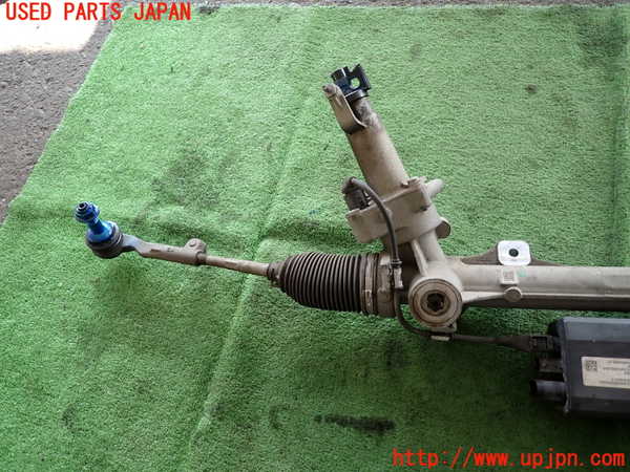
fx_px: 455
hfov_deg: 69.4
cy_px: 236
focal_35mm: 25
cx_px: 315
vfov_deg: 54.9
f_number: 2
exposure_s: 1/125
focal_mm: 4.5
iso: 160
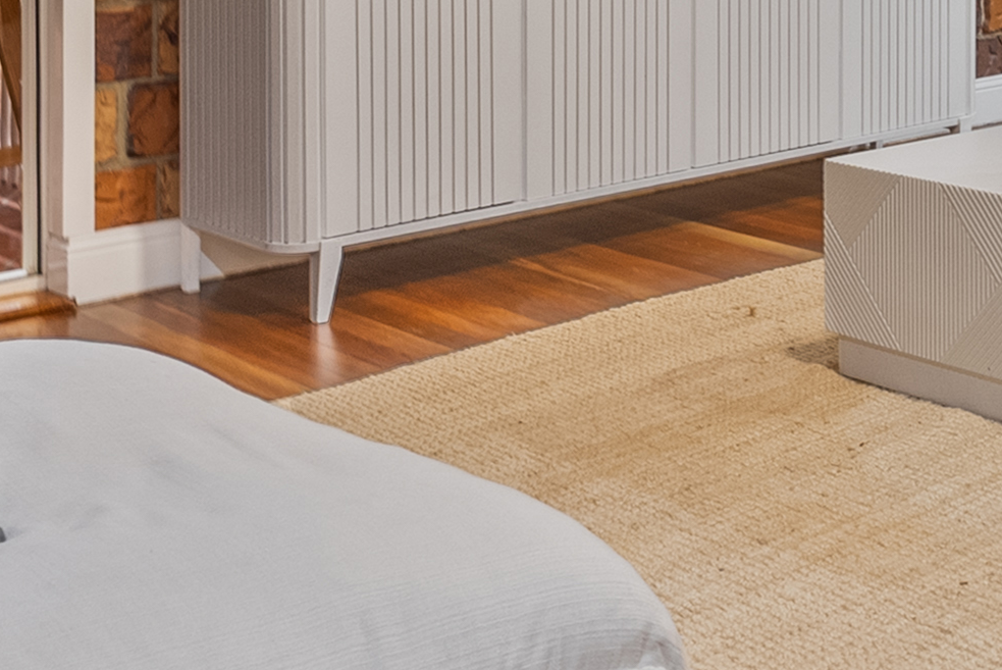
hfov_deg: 28.1
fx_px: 1922
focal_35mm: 69
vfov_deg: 18.6
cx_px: 900
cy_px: -156
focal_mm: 16
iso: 800
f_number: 7.1
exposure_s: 1
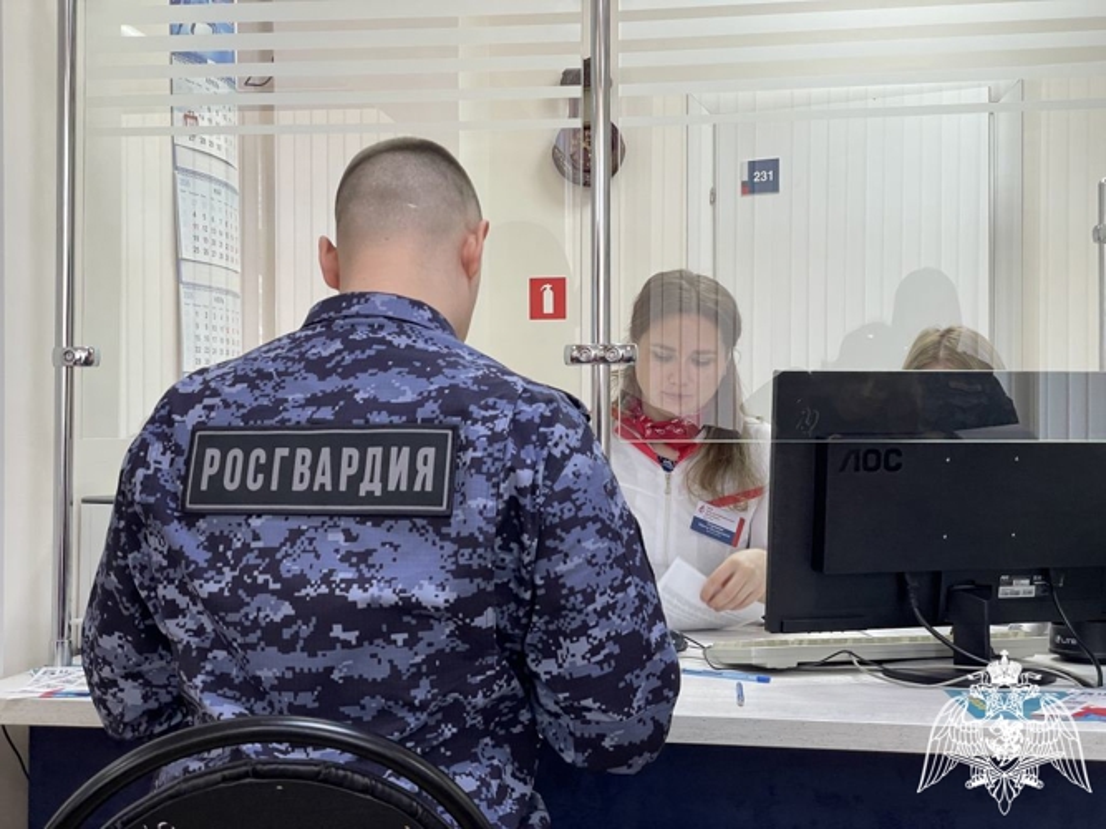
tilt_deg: +1.8
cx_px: 553
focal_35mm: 52
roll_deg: +0.6
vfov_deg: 28.0
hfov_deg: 36.8
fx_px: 1661
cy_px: 414
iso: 125
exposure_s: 1/100
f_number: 2
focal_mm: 6
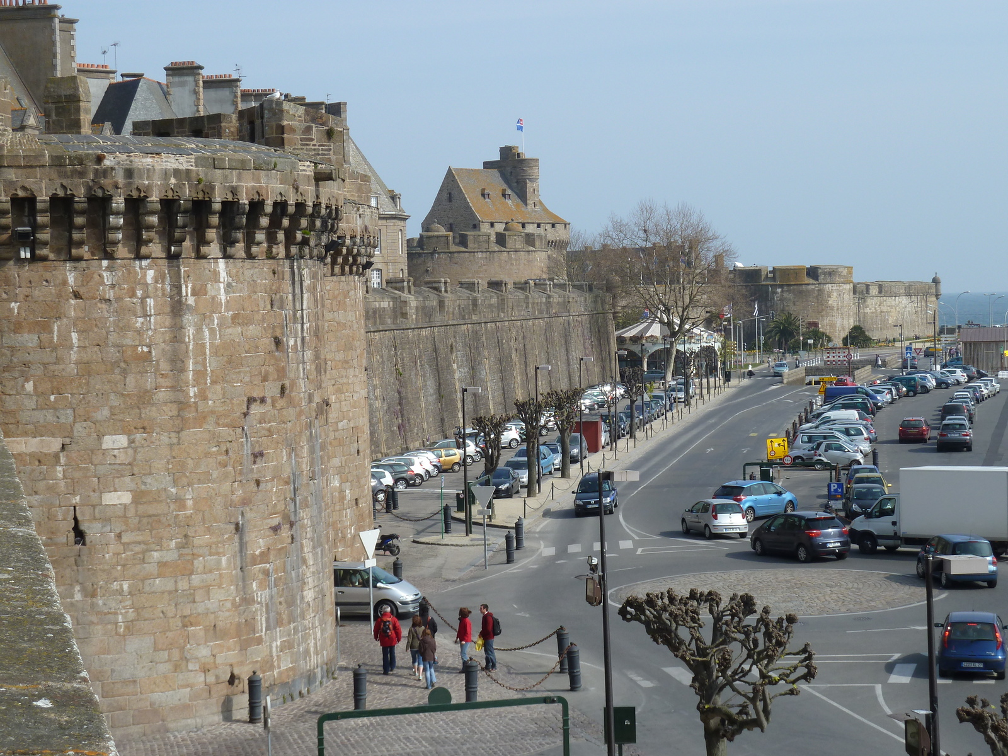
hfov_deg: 27.0
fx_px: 2097
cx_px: 504
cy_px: 378
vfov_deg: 20.4
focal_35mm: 72
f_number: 4.5
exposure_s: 1/500
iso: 80
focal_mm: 11.9
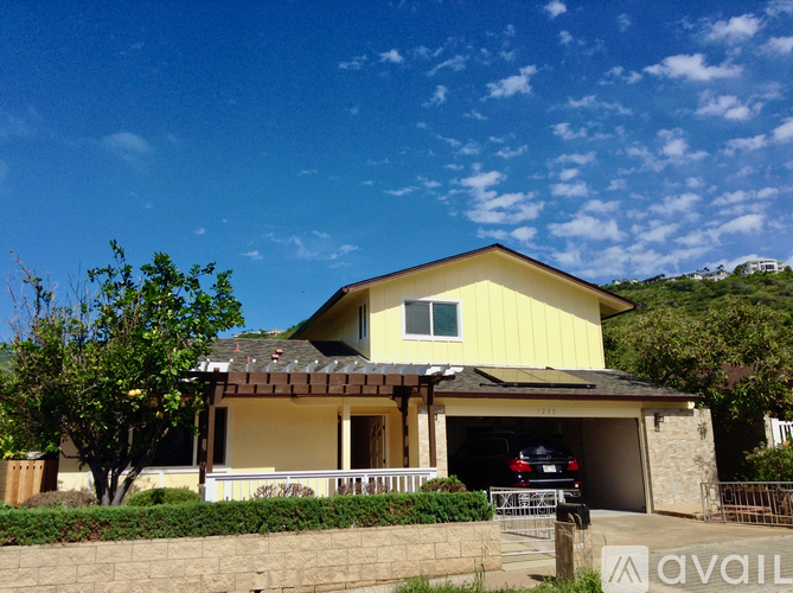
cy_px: 296
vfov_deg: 42.9
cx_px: 396
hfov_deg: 55.4
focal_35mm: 33
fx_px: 755
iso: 25
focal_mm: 3.3
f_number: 2.4
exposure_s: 1/2000
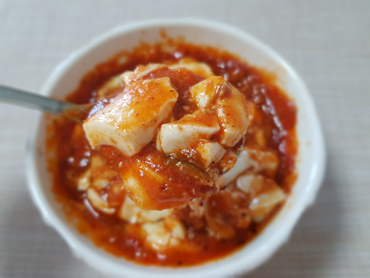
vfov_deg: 53.1
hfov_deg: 67.3
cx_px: 185
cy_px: 139
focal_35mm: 26
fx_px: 278
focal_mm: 4.2
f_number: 1.7
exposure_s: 1/60
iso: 200
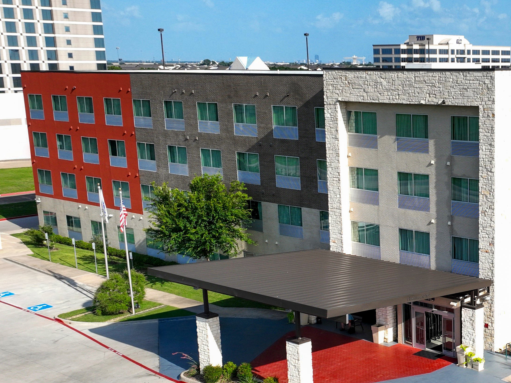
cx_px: 482
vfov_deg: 24.9
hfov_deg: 31.3
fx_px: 856
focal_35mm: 58
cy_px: 286
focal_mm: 12.29
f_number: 3.2
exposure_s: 1/2000
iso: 100
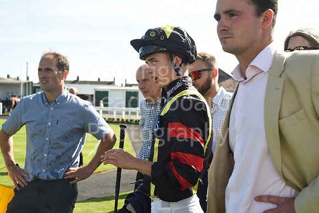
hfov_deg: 39.6
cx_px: 160
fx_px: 443
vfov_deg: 27.0
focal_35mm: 50
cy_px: 106
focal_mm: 50
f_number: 5.6
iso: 400
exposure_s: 1/1000
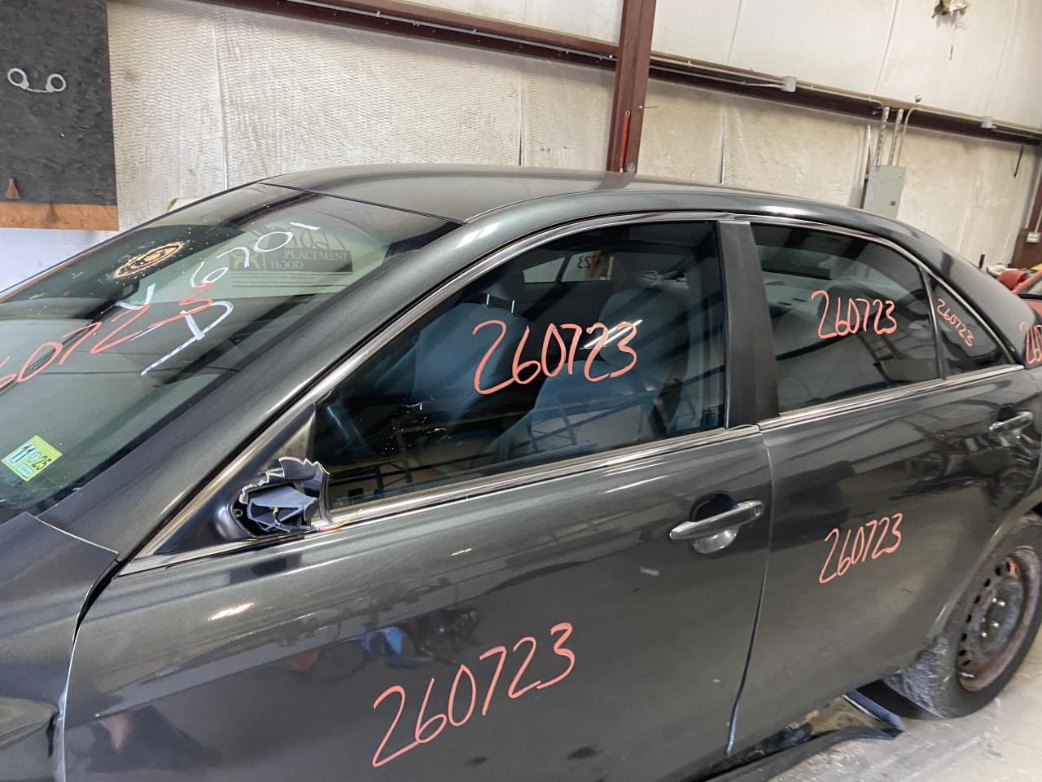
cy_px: 391
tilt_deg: -13.1
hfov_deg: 67.3
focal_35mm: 26
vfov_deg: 53.1
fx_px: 783
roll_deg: -7.4
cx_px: 521
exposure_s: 1/60
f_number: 1.8
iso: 250
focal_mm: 4.25
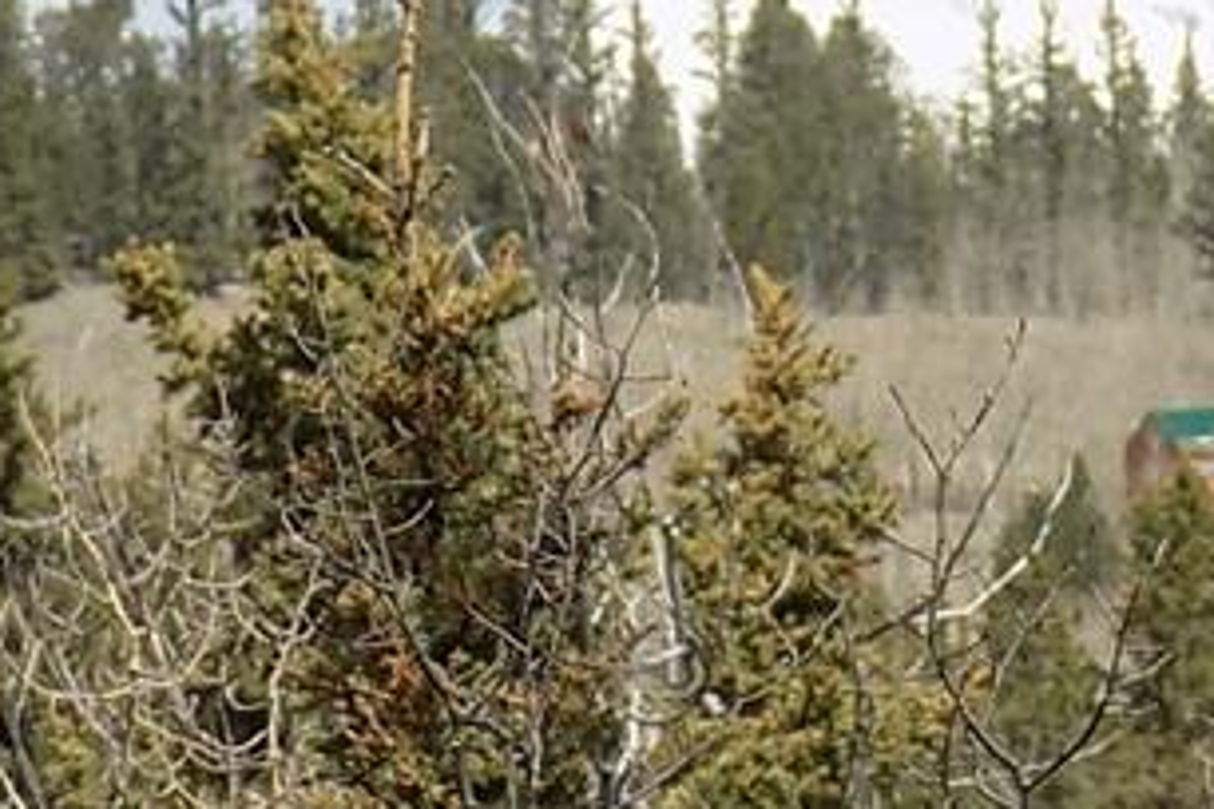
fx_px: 25458
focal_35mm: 755
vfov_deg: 1.8
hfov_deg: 2.7
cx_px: 1730
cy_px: -159
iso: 80
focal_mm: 38.6
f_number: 5.5
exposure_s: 1/320
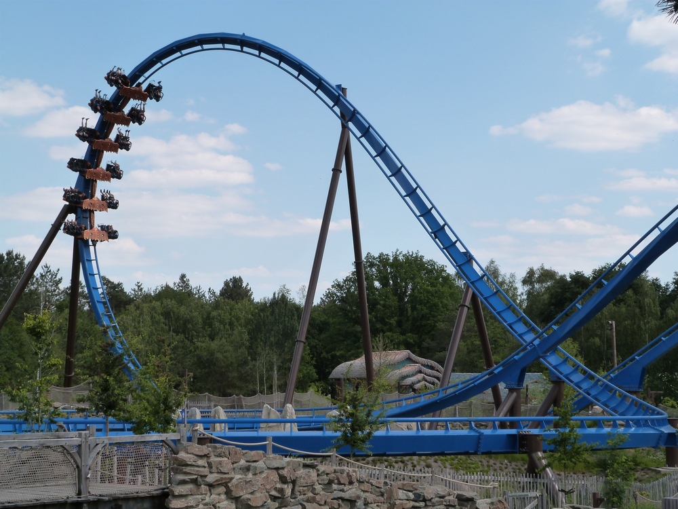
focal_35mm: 73
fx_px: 1430
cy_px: 254
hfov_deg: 26.7
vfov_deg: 20.2
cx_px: 339
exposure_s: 1/500
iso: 160
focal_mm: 13.2
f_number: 5.6
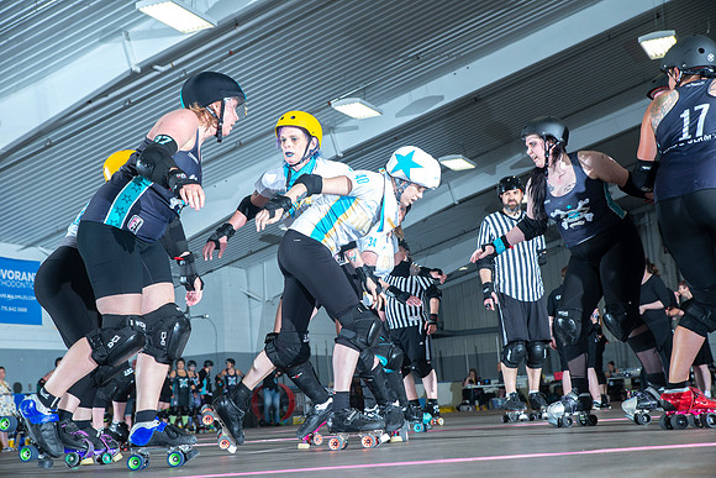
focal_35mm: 56
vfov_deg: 24.2
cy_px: 239
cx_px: 358
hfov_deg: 35.6
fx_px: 1114
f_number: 7.1
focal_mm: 56
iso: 800
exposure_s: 1/160
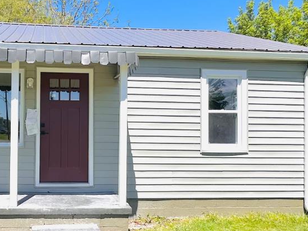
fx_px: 338
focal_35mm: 38
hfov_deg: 47.0
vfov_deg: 37.6
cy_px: 127
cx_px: 72
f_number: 2.2
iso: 50
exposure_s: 1/2092
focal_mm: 2.22
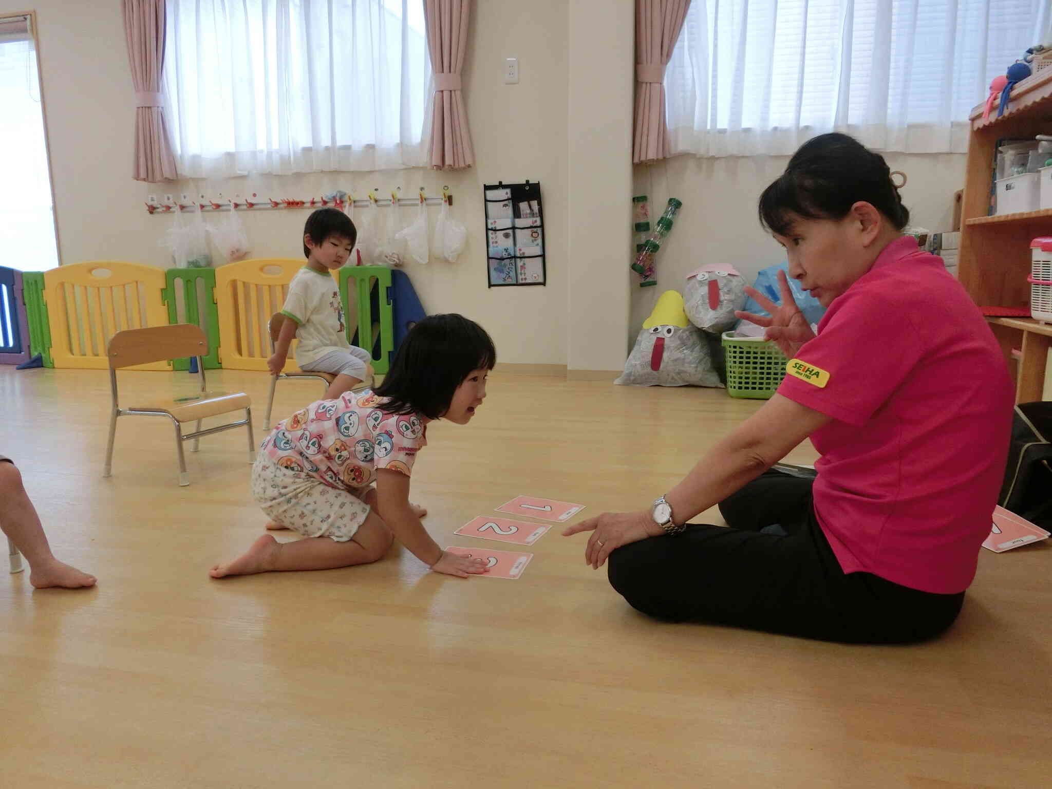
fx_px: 760
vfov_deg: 54.9
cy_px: 394
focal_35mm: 25
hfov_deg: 69.4
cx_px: 526
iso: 200
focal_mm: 4.5
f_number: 3.5
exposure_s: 1/125
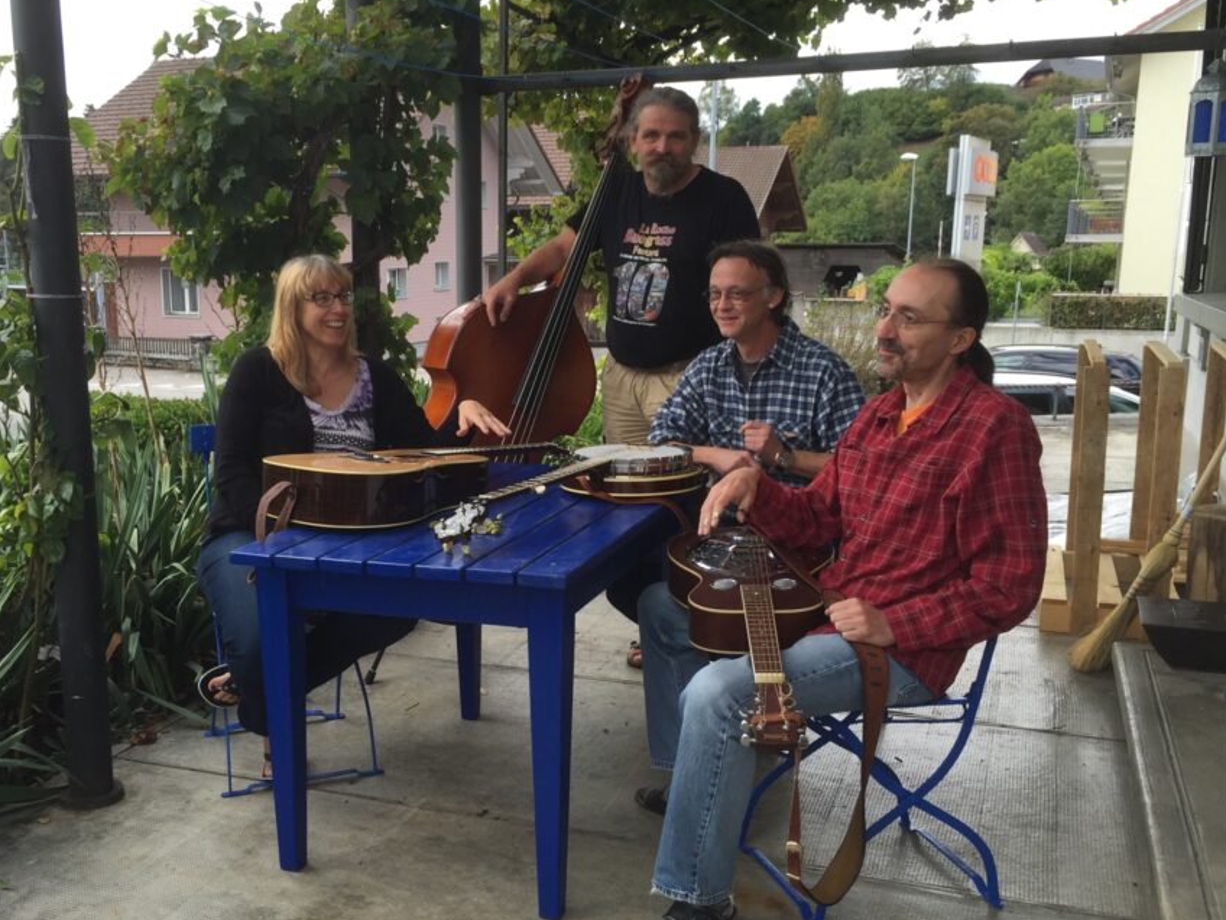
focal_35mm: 35
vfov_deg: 40.6
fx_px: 1240
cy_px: 511
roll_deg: +0.3
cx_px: 523
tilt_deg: -12.4
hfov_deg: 52.4
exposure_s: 1/311
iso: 32
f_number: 2.2
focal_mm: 4.15
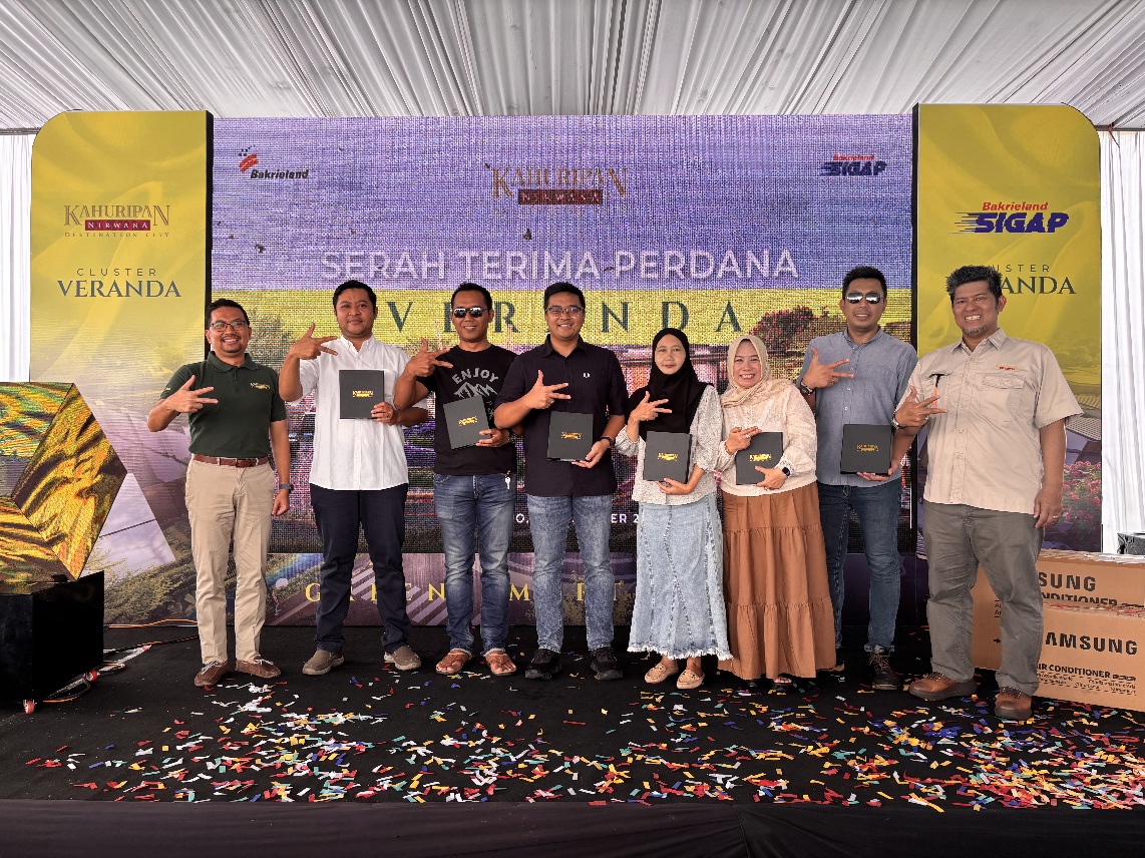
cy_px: 429
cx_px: 572
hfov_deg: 67.3
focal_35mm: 26
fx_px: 860
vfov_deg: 53.0
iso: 32
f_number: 1.6
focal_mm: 5.96
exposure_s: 1/120
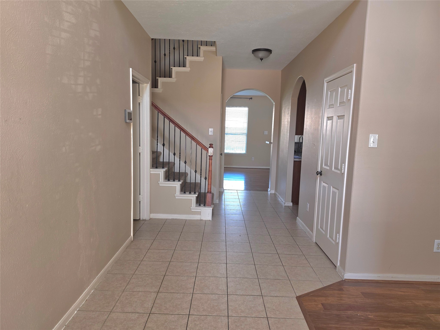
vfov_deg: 58.9
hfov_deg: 73.9
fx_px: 292
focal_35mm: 23
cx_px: 220
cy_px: 165
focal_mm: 6.5
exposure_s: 1/60.2
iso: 64
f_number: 1.4
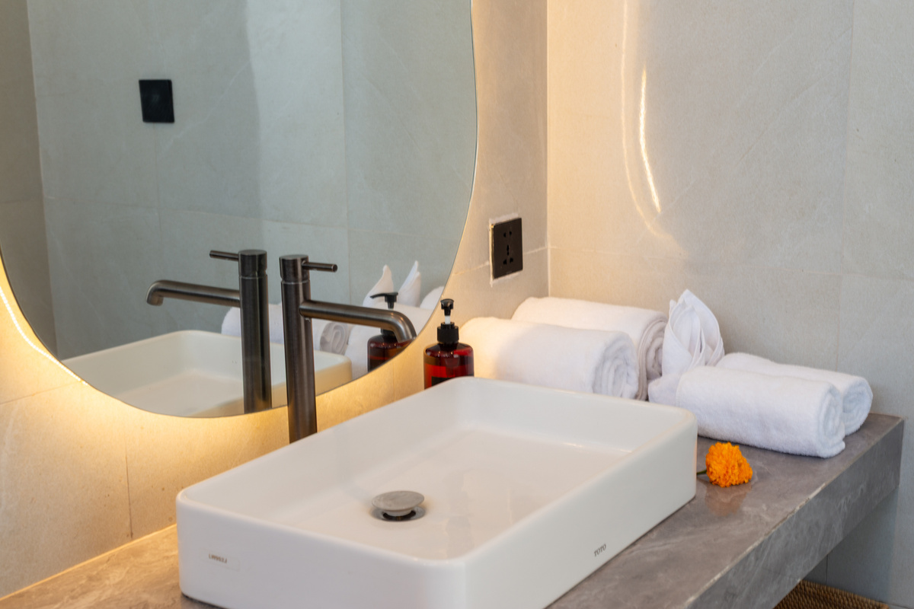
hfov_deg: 39.6
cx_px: 457
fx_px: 1269
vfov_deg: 27.0
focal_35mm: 50
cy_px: 304
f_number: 8
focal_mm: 50
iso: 100
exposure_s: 1/15
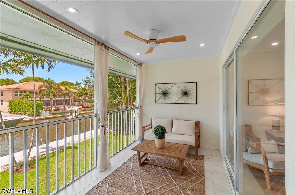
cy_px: 98
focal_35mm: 15
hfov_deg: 100.5
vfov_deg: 77.1
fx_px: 123
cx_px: 148
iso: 200
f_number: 11
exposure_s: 1/13
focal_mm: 10
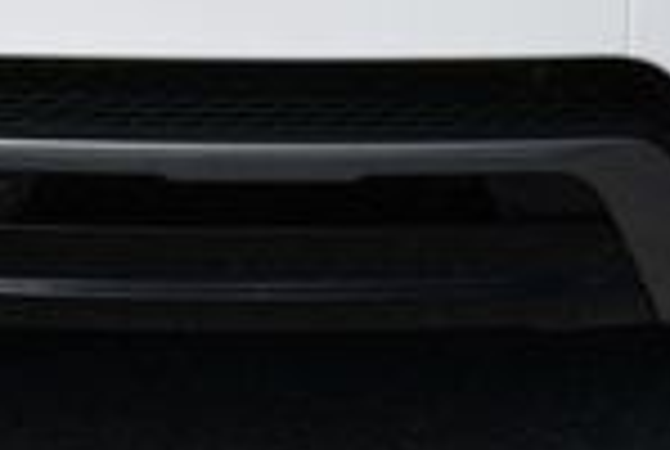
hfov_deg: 7.5
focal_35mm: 274
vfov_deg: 5.0
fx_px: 5110
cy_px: -302
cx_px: 202
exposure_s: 1/400
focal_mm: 32
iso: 100
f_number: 10
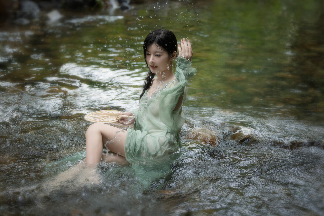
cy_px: 108
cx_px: 162
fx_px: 621
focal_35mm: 69
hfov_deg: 29.2
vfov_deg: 19.7
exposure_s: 1/320
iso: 200
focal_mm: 70
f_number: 2.8
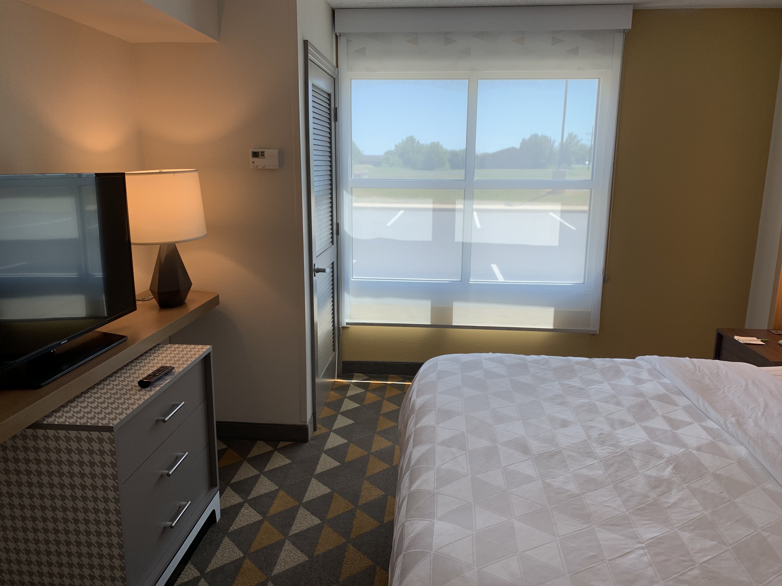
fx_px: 587
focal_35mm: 26
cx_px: 391
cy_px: 293
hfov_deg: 67.3
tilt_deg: -13.0
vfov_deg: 53.1
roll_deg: -1.0
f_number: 1.8
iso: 25
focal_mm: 4.25
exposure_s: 1/241
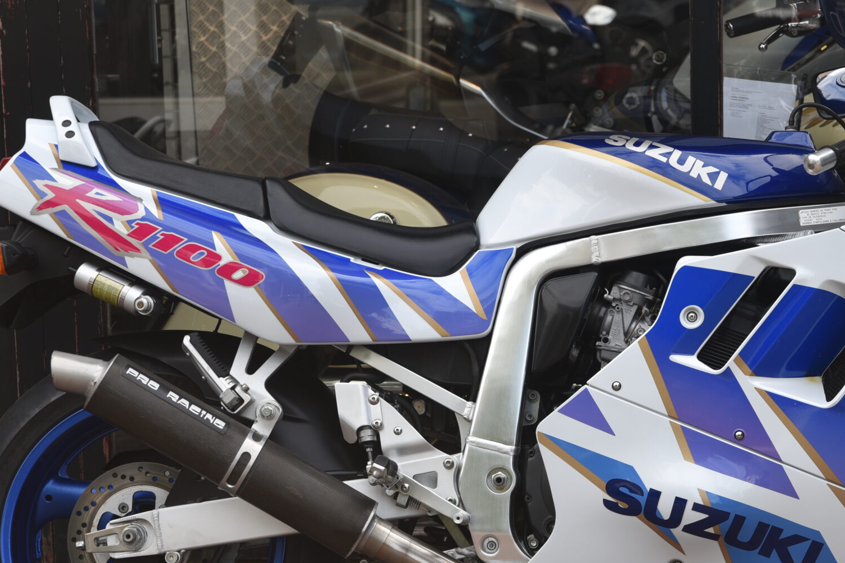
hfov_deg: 17.1
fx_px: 2792
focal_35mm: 119
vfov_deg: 11.5
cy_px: 337
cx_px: 598
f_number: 5.6
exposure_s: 1/125
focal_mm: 70
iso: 100
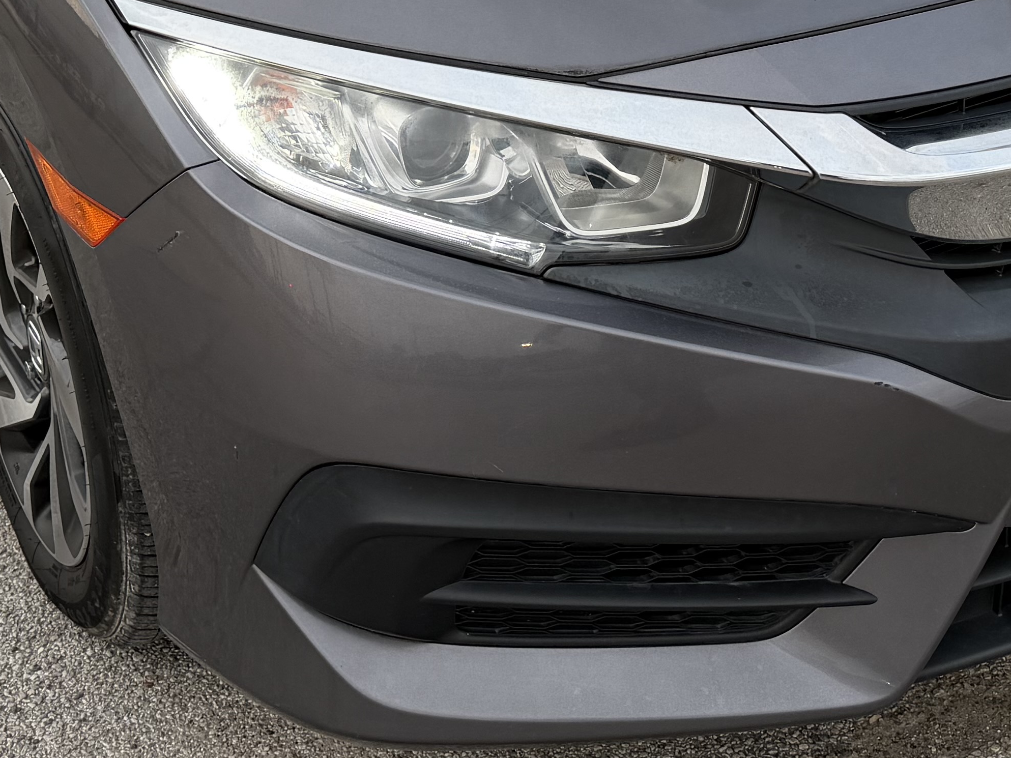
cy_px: -124
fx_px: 2015
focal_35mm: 69
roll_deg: +4.3
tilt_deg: -15.2
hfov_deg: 28.1
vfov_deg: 20.1
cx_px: 584
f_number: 1.78
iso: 64
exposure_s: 1/132
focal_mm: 6.76
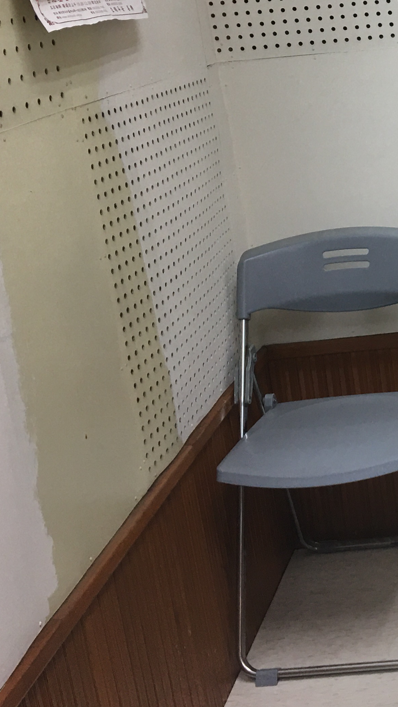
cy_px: 198
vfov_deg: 33.8
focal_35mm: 61
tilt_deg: -11.1
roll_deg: +5.0
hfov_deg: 17.5
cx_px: 621
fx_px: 1144
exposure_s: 1/33
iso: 25
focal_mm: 4.15
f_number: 2.2
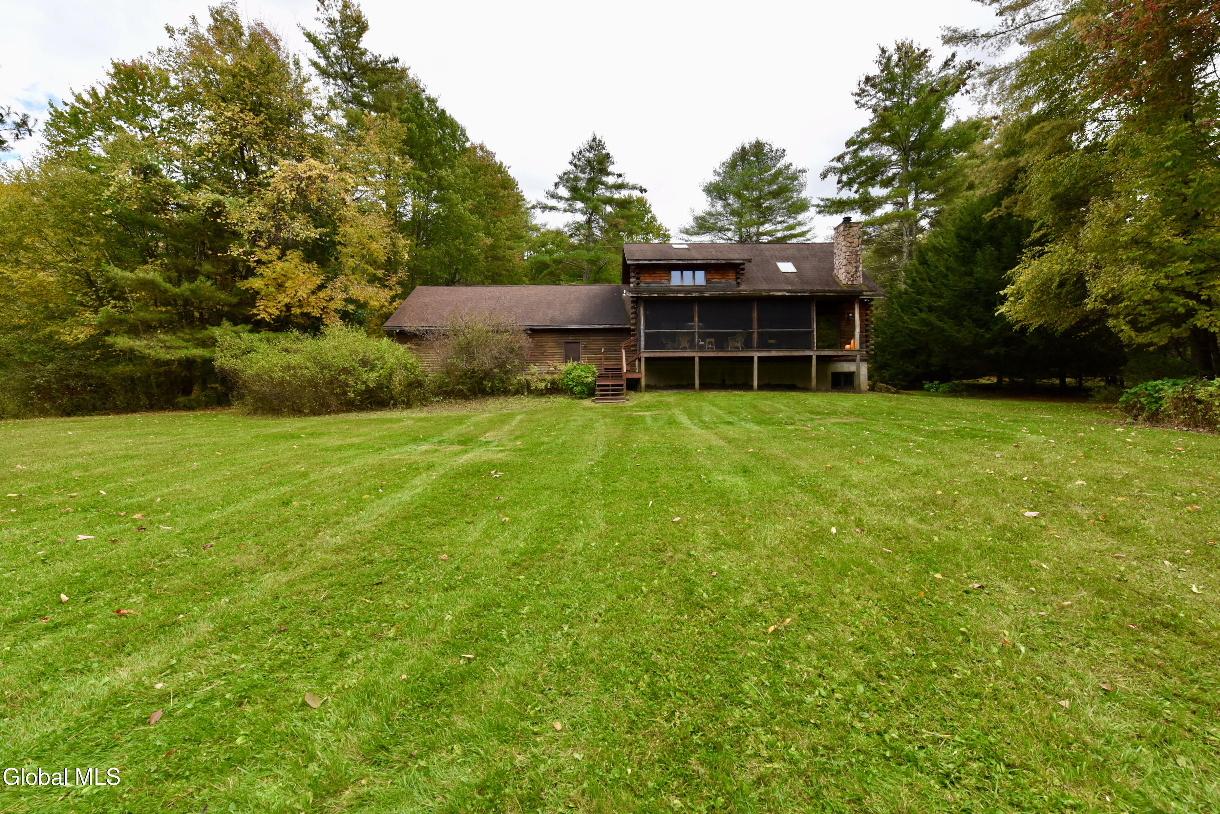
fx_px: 475
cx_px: 610
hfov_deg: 104.2
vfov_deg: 81.3
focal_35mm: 14
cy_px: 407
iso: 800
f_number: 10
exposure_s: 1/400
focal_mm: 14
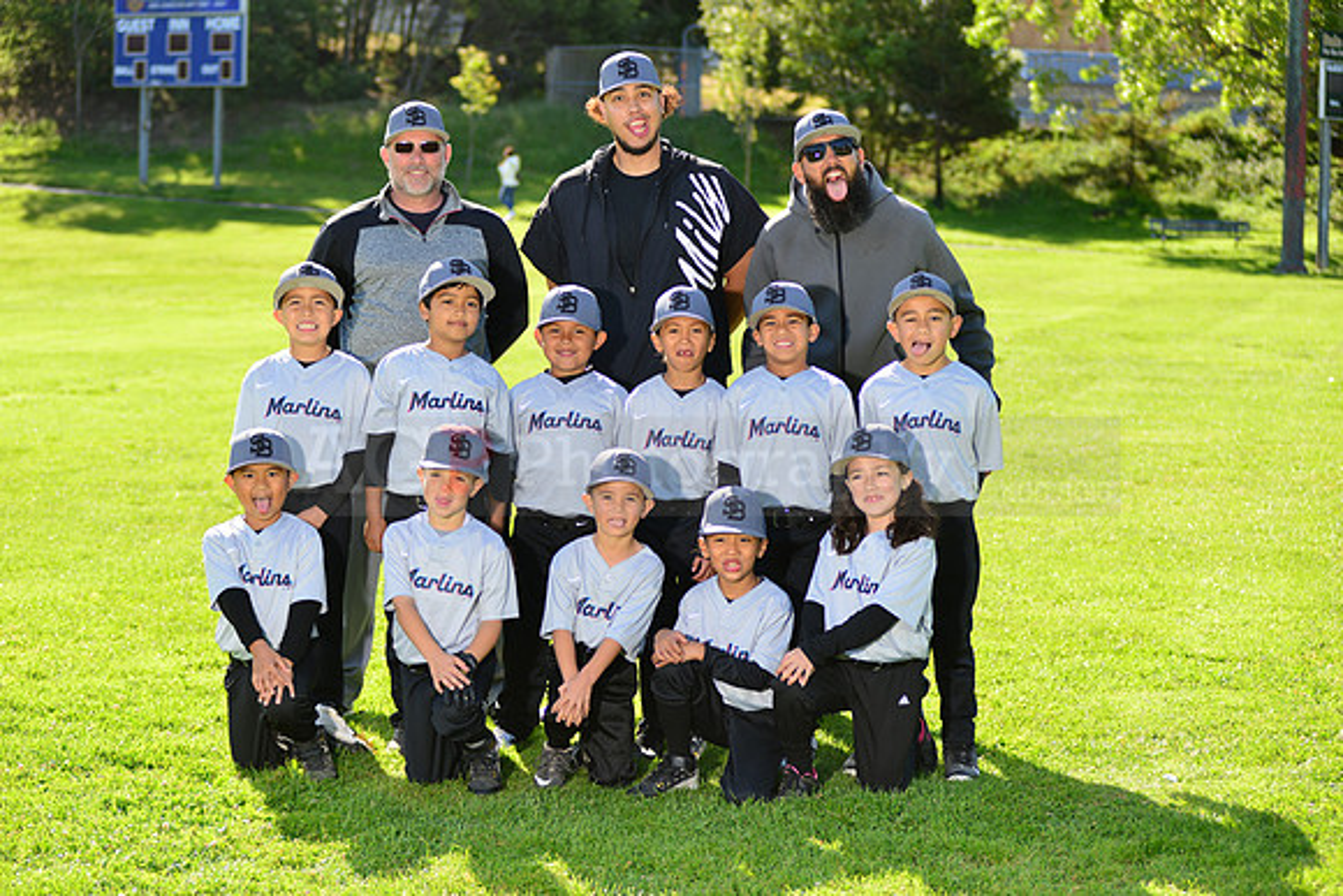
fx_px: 2985
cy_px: 448
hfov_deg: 25.4
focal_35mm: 80
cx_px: 672
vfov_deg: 17.1
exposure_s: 1/250
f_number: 5
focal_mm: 80
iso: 100
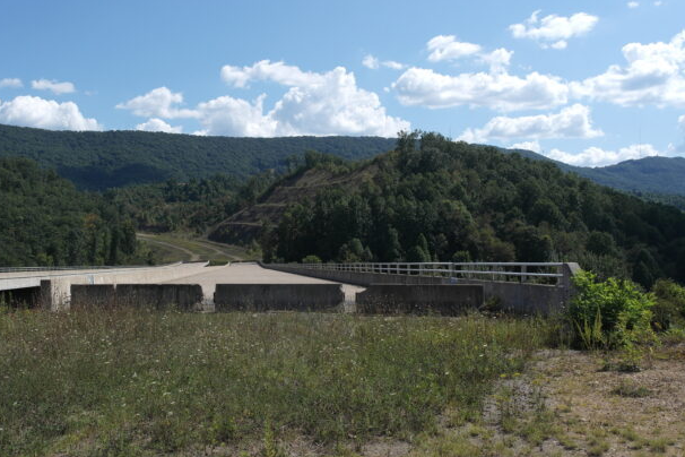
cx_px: 279
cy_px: 214
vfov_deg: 35.0
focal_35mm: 38
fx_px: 723
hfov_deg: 50.4
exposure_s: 1/320
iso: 100
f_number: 8
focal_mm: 20
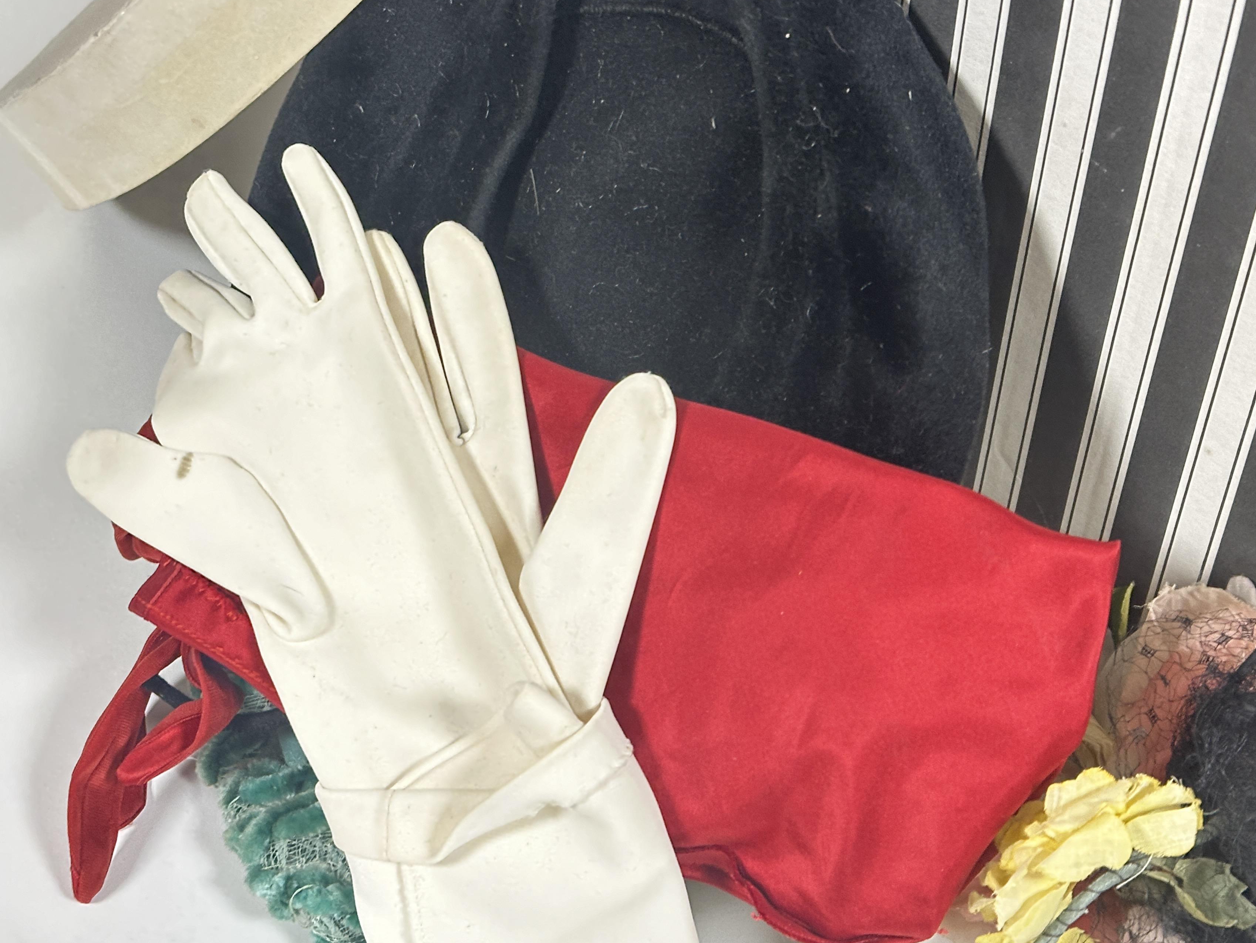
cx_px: 604
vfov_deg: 25.6
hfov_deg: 33.8
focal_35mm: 57
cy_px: 544
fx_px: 2068
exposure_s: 1/33
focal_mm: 6.86
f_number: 1.78
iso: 400
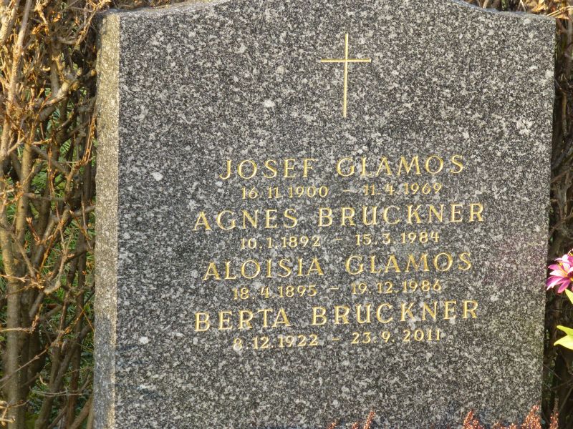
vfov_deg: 11.5
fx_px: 2135
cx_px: 286
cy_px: 214
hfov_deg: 15.3
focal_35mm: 129
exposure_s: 1/80
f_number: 5.4
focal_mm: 23.1
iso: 250
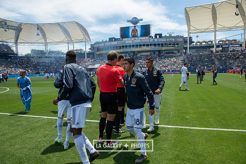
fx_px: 164
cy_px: 82
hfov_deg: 73.7
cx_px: 123
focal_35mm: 24
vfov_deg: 53.2
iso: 200
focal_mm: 24
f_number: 5.6
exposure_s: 1/640
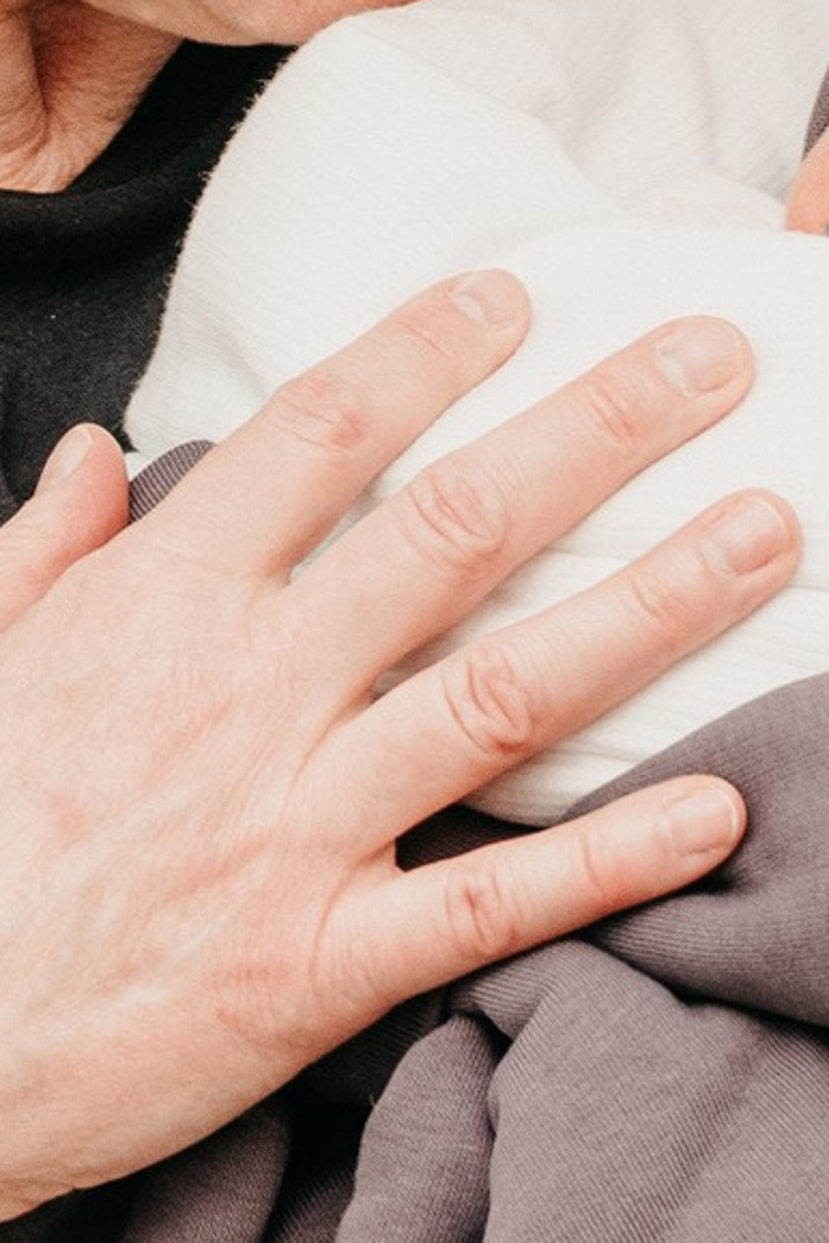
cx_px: 638
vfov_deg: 8.7
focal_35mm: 232
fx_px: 8013
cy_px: -399
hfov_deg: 5.9
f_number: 4
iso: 320
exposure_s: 1/160
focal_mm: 35
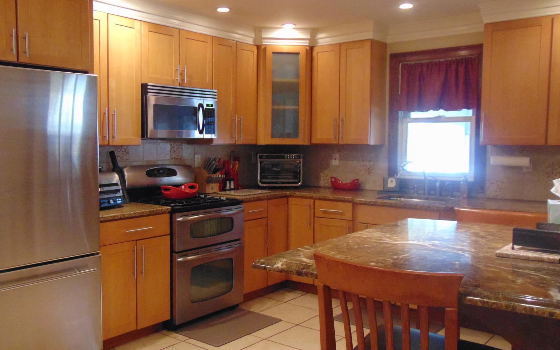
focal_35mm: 34
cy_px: 181
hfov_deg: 56.6
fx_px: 519
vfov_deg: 37.3
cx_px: 248
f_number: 3
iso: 400
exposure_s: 1/15
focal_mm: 4.5
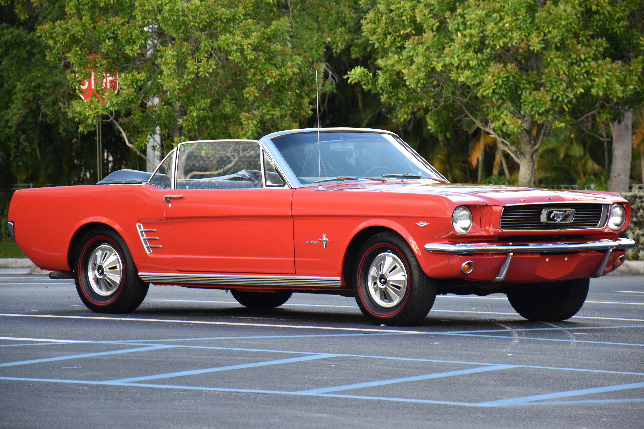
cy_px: 214
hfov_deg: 10.2
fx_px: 3613
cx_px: 316
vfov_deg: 6.8
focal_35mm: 202
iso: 400
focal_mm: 130
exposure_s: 1/100
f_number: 5.6
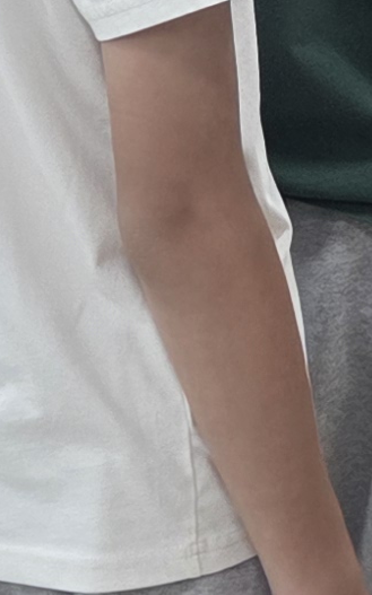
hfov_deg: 7.0
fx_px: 3003
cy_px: -281
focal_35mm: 185
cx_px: 447
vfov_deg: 10.9
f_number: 1.8
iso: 160
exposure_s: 1/120
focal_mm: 5.4
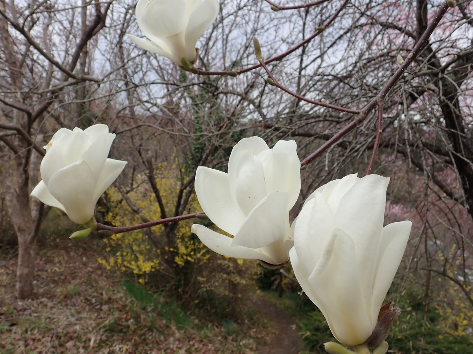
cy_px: 177
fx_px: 410
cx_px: 236
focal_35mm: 30
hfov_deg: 60.0
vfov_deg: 46.8
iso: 100
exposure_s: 1/320
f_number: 3.2
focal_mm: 5.5
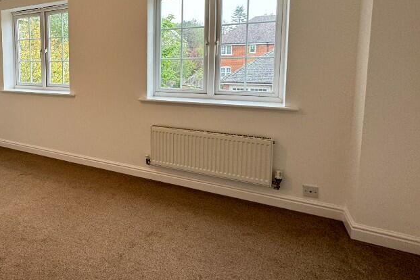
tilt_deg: -5.0
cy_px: 85
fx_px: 280
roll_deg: +1.5
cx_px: 74
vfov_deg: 51.8
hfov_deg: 65.9
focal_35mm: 24
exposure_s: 1/99
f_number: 2.2
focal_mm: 2.22
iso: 125
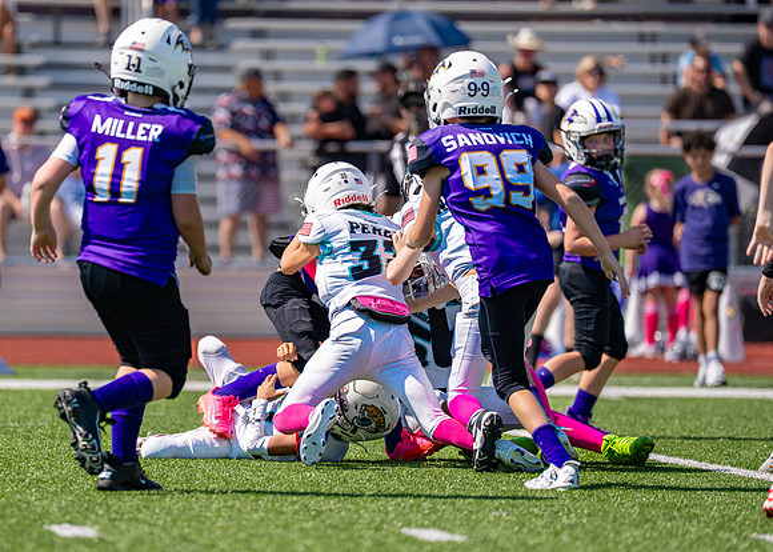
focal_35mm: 283
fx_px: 6214
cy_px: 277
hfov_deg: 7.1
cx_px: 303
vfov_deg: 5.1
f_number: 2.8
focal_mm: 200
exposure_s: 1/2000
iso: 100
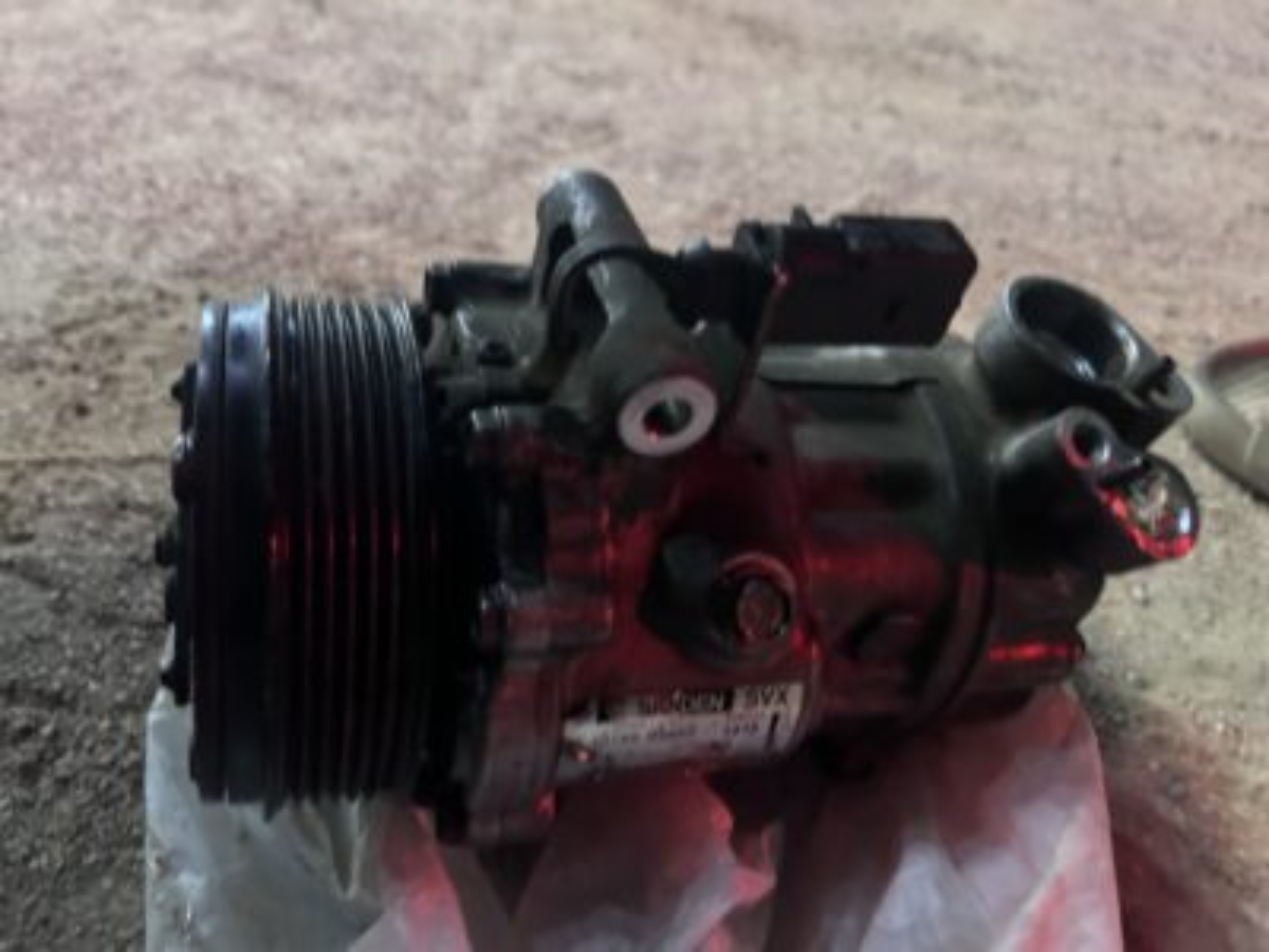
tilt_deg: -39.5
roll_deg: +3.2
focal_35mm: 26
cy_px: 476
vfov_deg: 53.1
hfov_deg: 67.3
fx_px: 953
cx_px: 634
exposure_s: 1/25
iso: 640
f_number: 1.5
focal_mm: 5.7
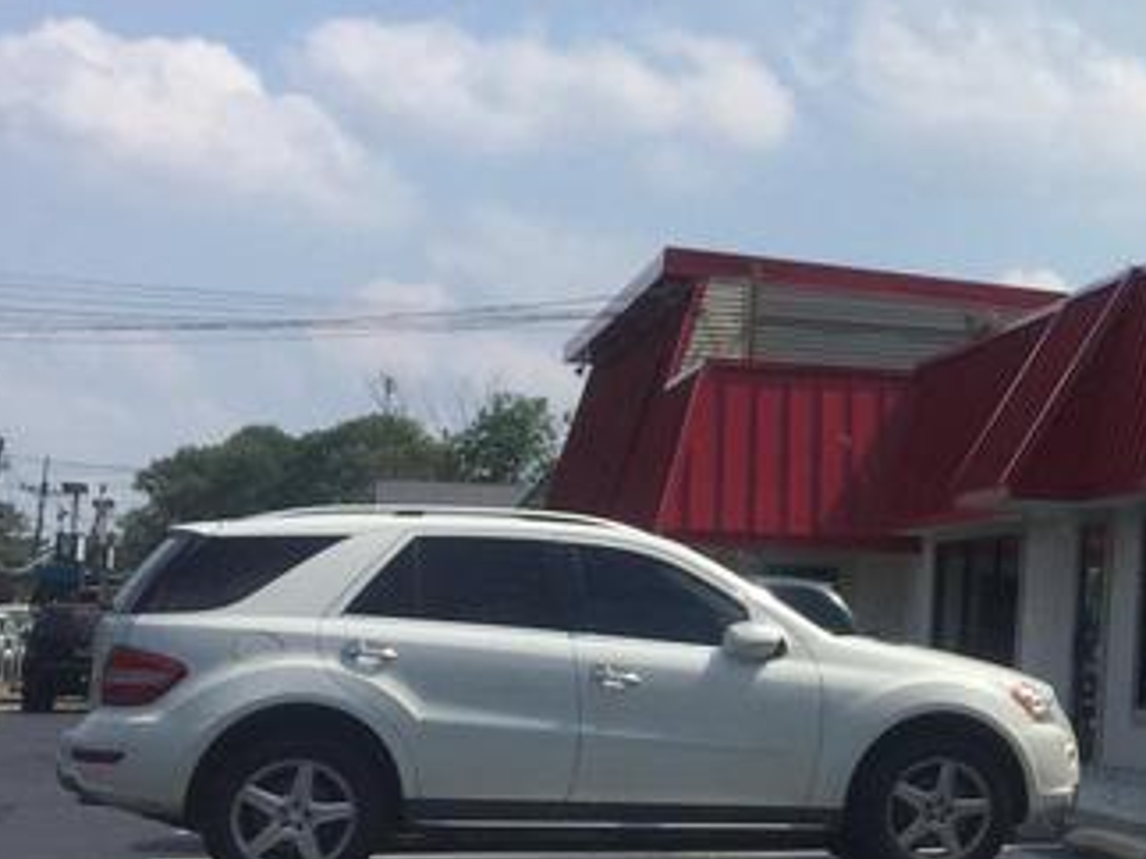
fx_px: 3045
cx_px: 1646
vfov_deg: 16.0
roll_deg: -1.9
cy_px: 511
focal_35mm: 92
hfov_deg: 19.1
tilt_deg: +3.8
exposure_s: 1/3049
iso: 32
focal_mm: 4.15
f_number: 2.2
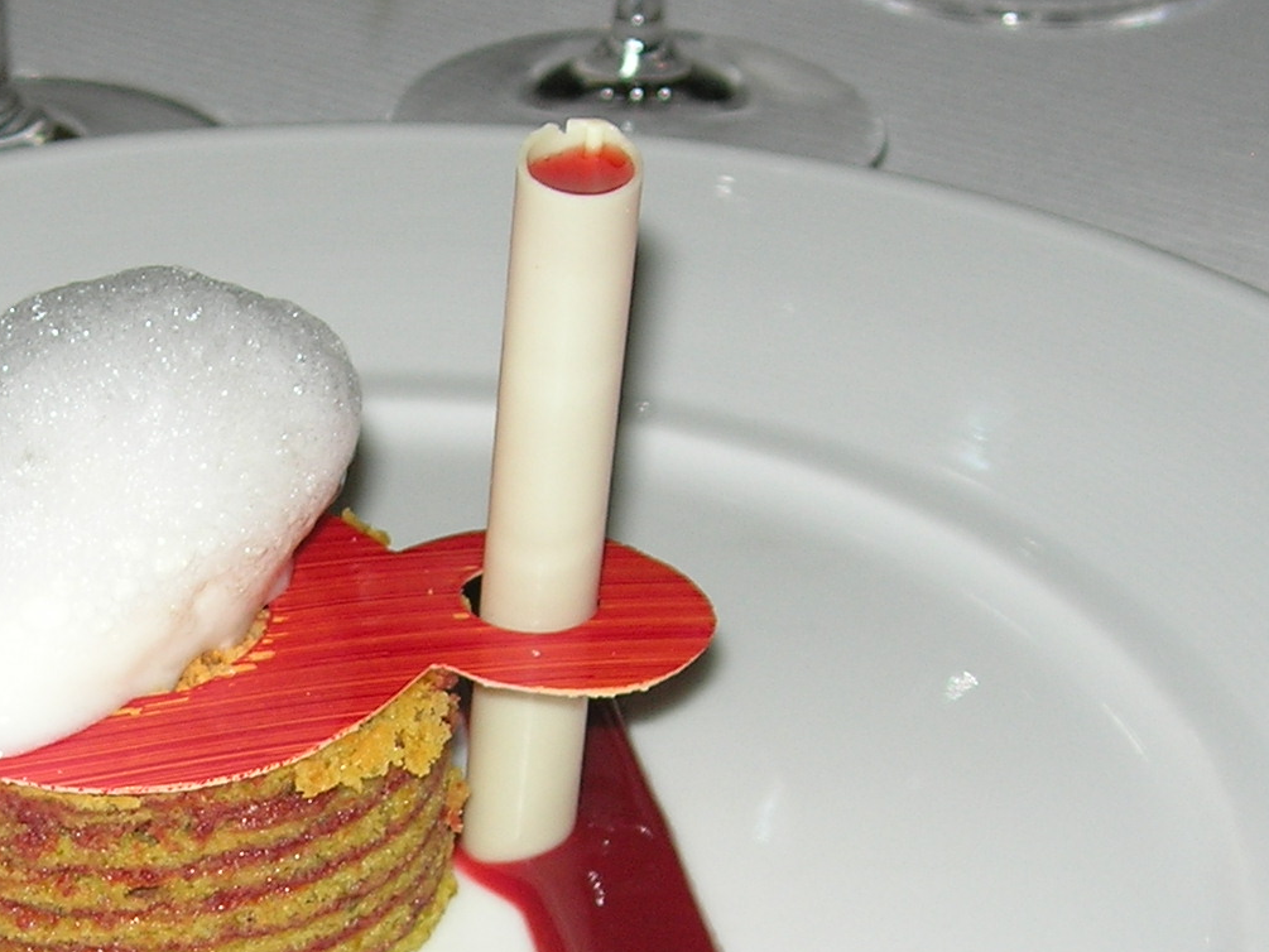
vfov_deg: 14.9
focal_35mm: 98
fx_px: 3593
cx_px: 330
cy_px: 903
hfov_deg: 19.9
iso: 64
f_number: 2.8
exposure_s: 1/60.1
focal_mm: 7.8
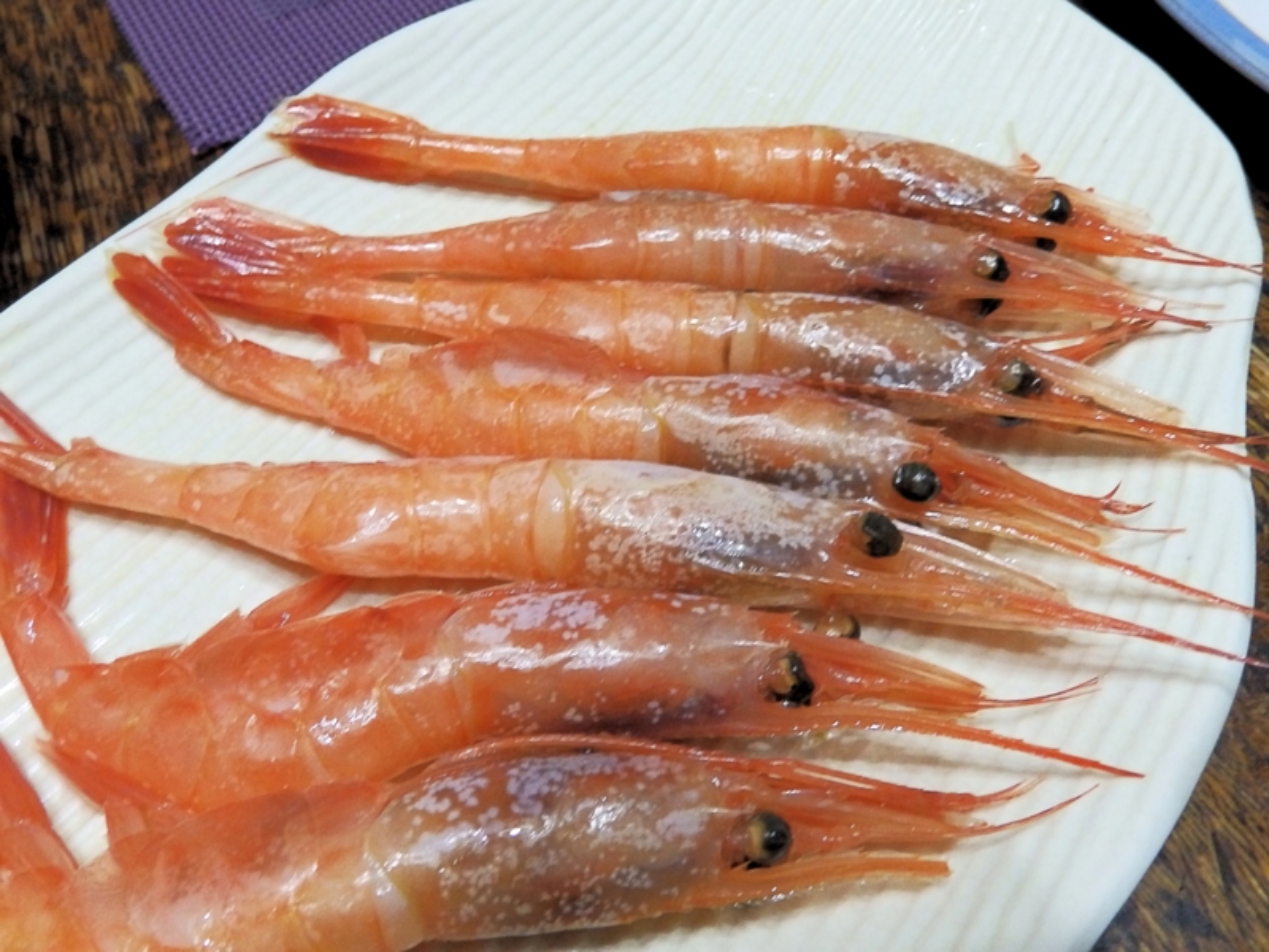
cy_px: 476
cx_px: 634
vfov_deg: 44.2
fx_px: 1173
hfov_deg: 56.8
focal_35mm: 32
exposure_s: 1/30
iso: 640
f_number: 3.7
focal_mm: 5.7
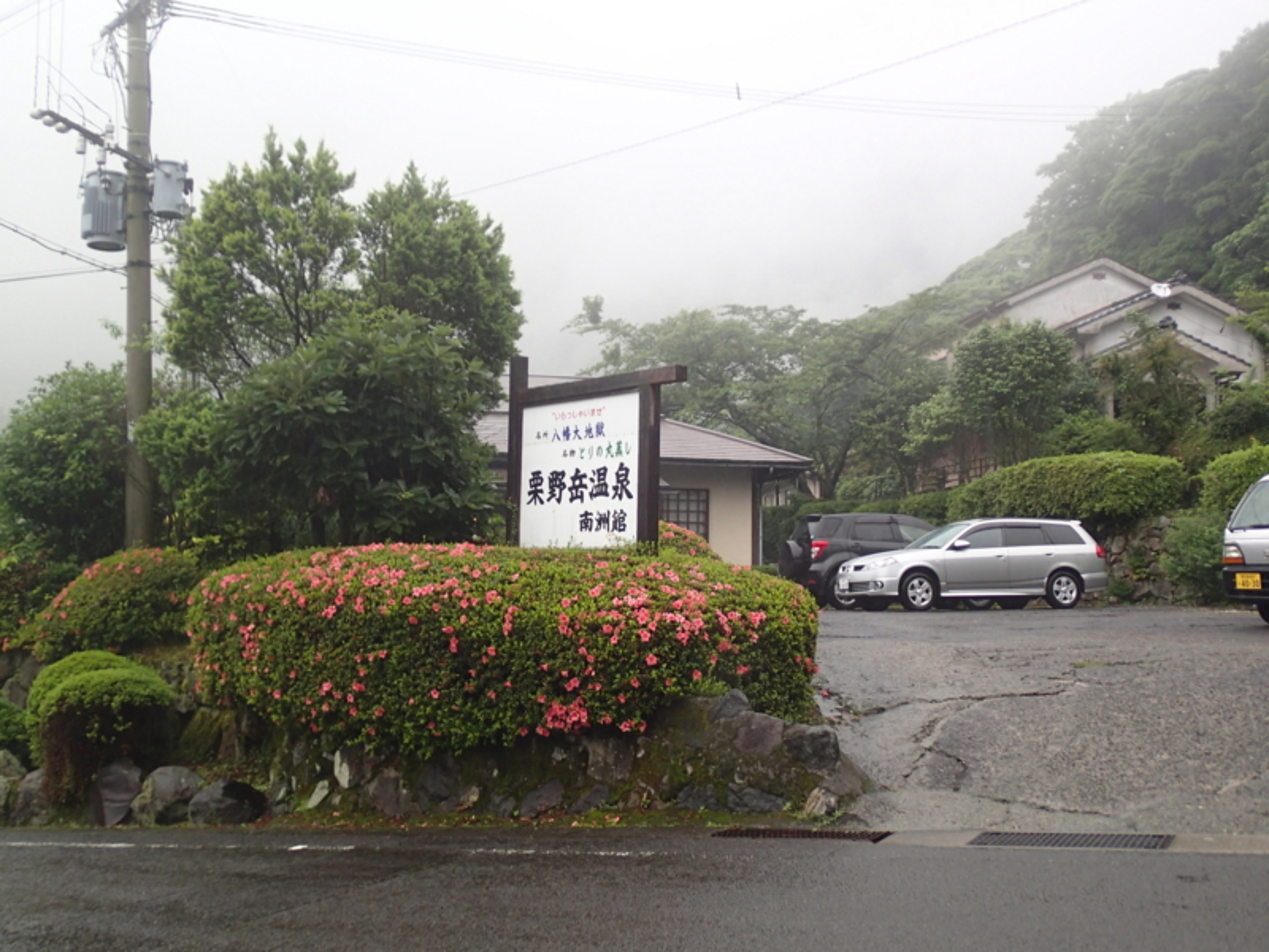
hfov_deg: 52.6
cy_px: 476
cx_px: 634
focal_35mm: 35
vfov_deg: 40.7
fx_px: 1283
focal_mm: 6.42
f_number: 2.6
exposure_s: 1/125
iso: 100
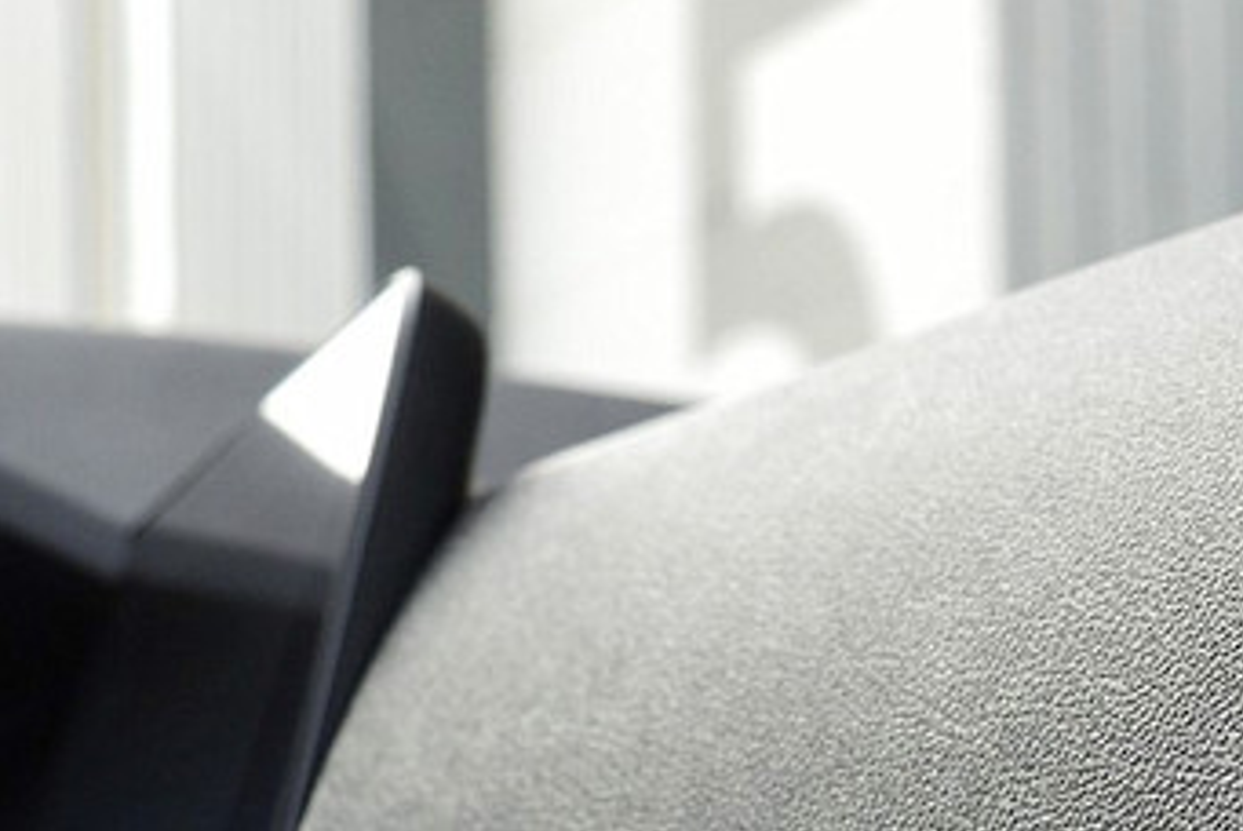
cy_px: 942
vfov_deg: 10.7
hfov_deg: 15.6
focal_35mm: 126
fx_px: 4354
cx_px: 1513
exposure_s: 1/80
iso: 400
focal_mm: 28
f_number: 8
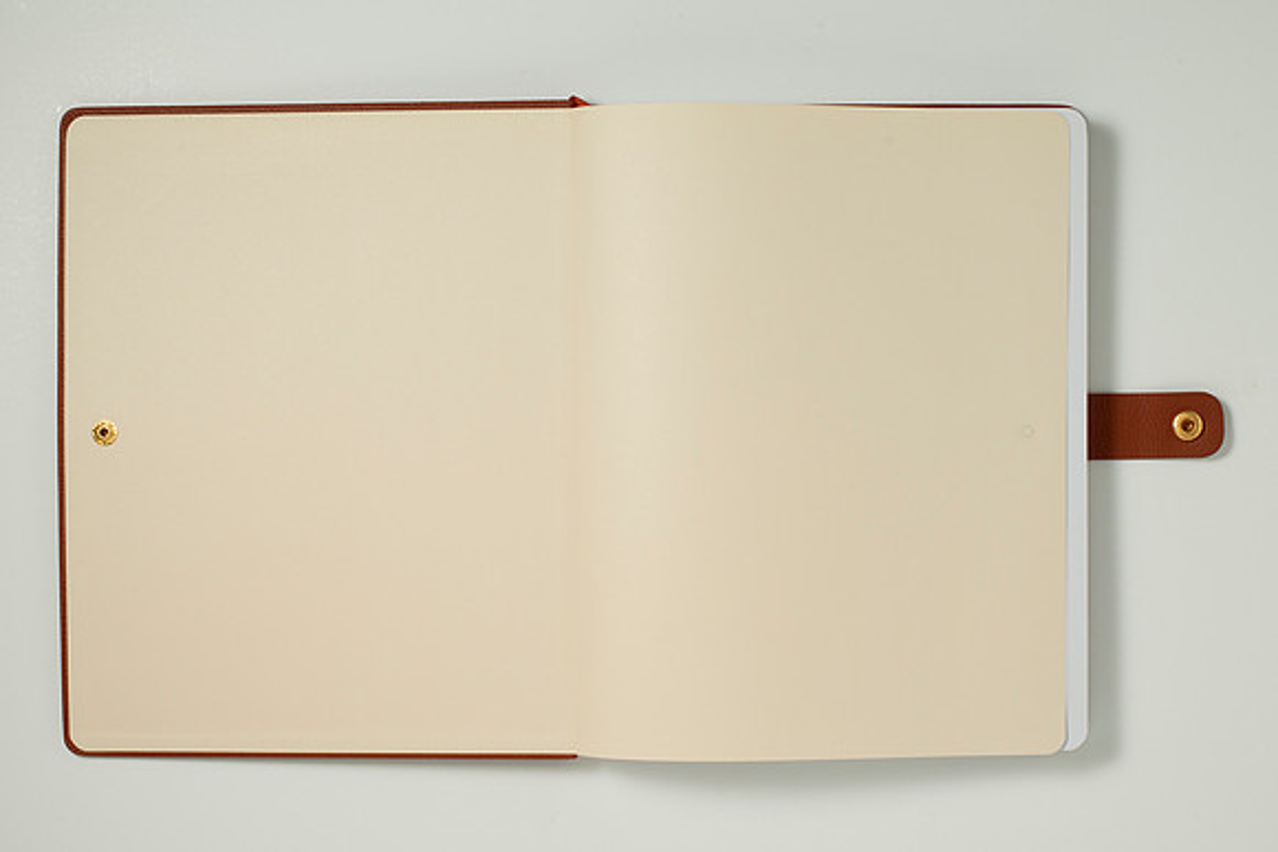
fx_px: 2148
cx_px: 637
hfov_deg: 33.1
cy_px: 442
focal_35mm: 60
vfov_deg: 22.5
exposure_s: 1/200
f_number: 10
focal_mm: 50
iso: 200
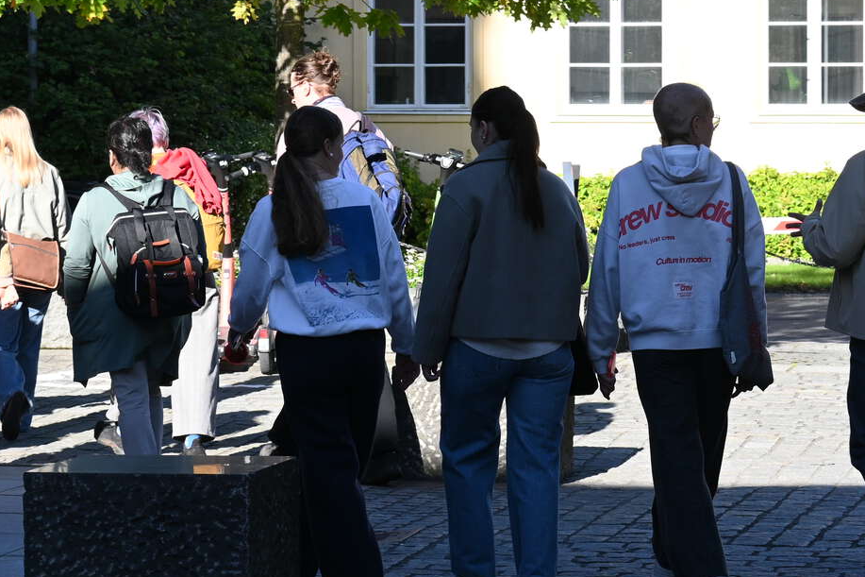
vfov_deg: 8.7
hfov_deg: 13.1
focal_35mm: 157
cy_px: 220
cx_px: 254
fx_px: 3771
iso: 100
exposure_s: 1/125
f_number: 7.1
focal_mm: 50
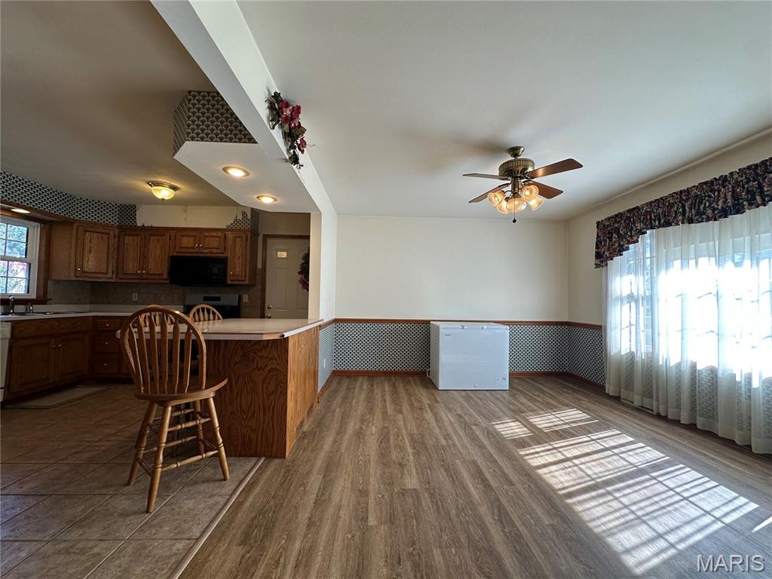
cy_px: 290
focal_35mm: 14
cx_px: 386
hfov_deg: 102.1
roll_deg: -0.9
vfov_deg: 85.7
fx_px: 312
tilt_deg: +2.2
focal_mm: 2.22
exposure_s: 1/120
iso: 64
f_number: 2.2
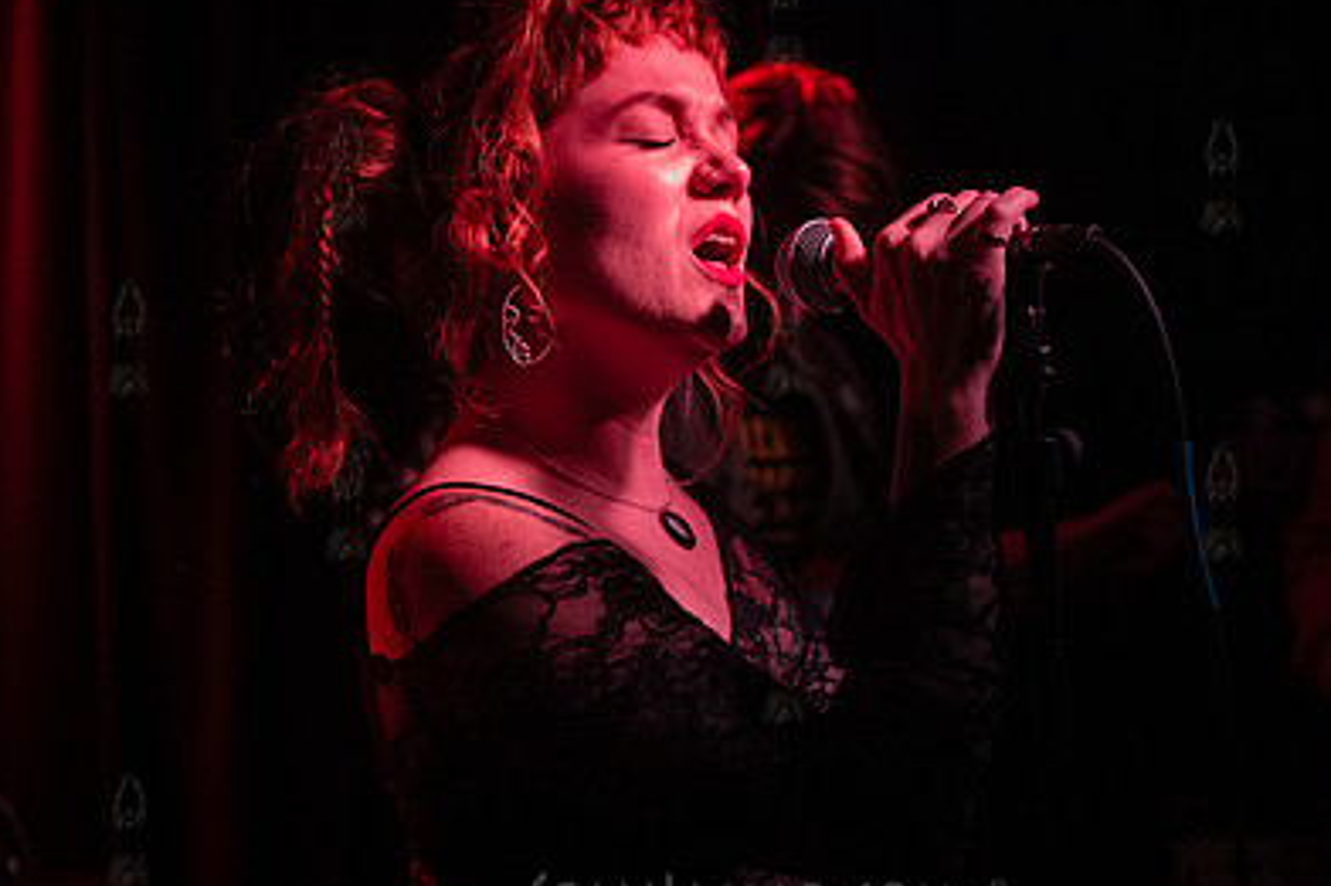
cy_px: 336
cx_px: 788
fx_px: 2661
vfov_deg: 18.9
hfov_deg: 28.0
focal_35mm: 72
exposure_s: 1/400
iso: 8000
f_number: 3.5
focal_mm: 48
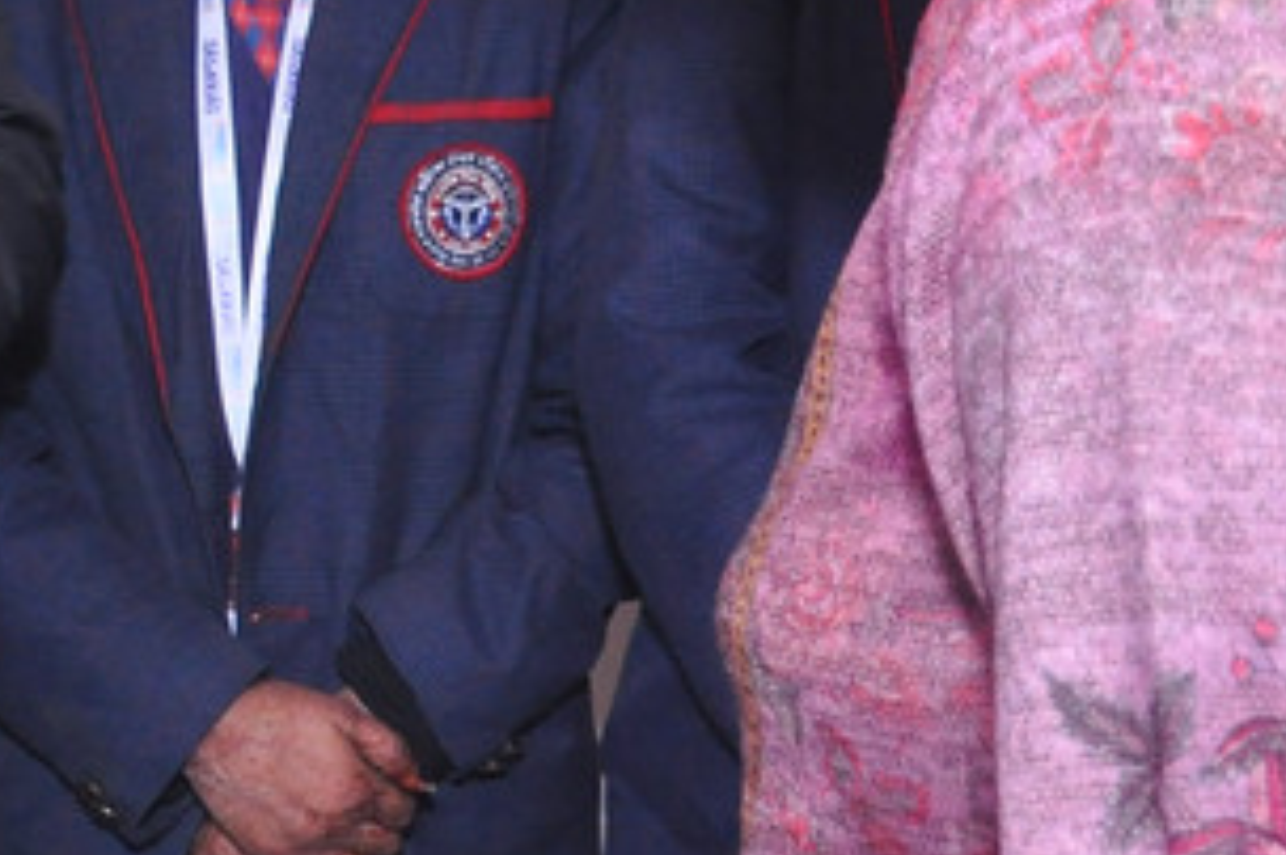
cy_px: 85
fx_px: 3818
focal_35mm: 107
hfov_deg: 17.4
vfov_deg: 12.7
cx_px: -596
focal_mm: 18
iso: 800
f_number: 5.6
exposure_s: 1/125
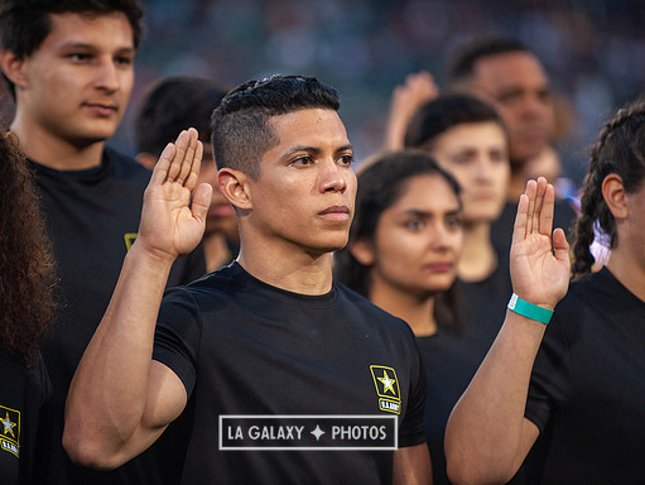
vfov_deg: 6.8
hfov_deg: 9.1
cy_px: 242
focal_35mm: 218
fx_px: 4065
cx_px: 308
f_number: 2.8
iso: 1600
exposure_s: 1/1000
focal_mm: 200
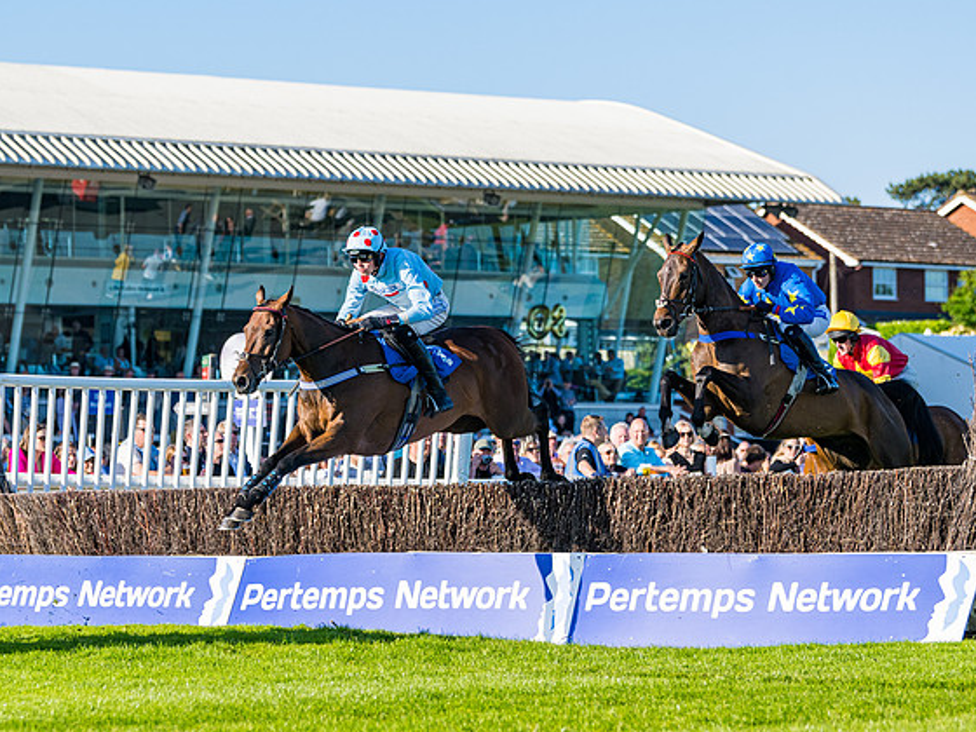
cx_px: 424
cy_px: 317
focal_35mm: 159
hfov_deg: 12.4
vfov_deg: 9.3
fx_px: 4483
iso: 200
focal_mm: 112
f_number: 4
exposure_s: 1/2000
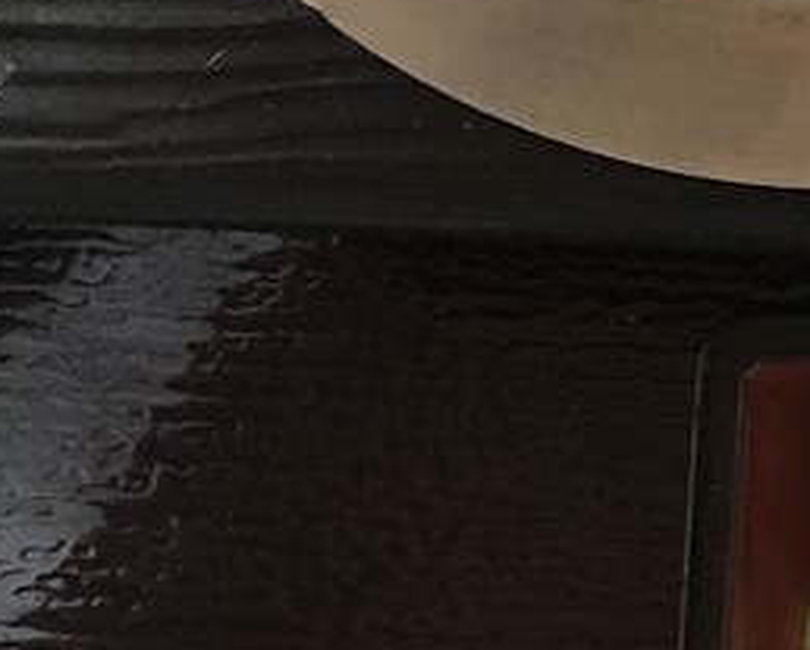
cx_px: 1614
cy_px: -267
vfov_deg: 11.7
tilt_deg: -75.1
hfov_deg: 13.1
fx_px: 3048
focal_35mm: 127
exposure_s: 1/15
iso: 100
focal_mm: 4
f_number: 1.8
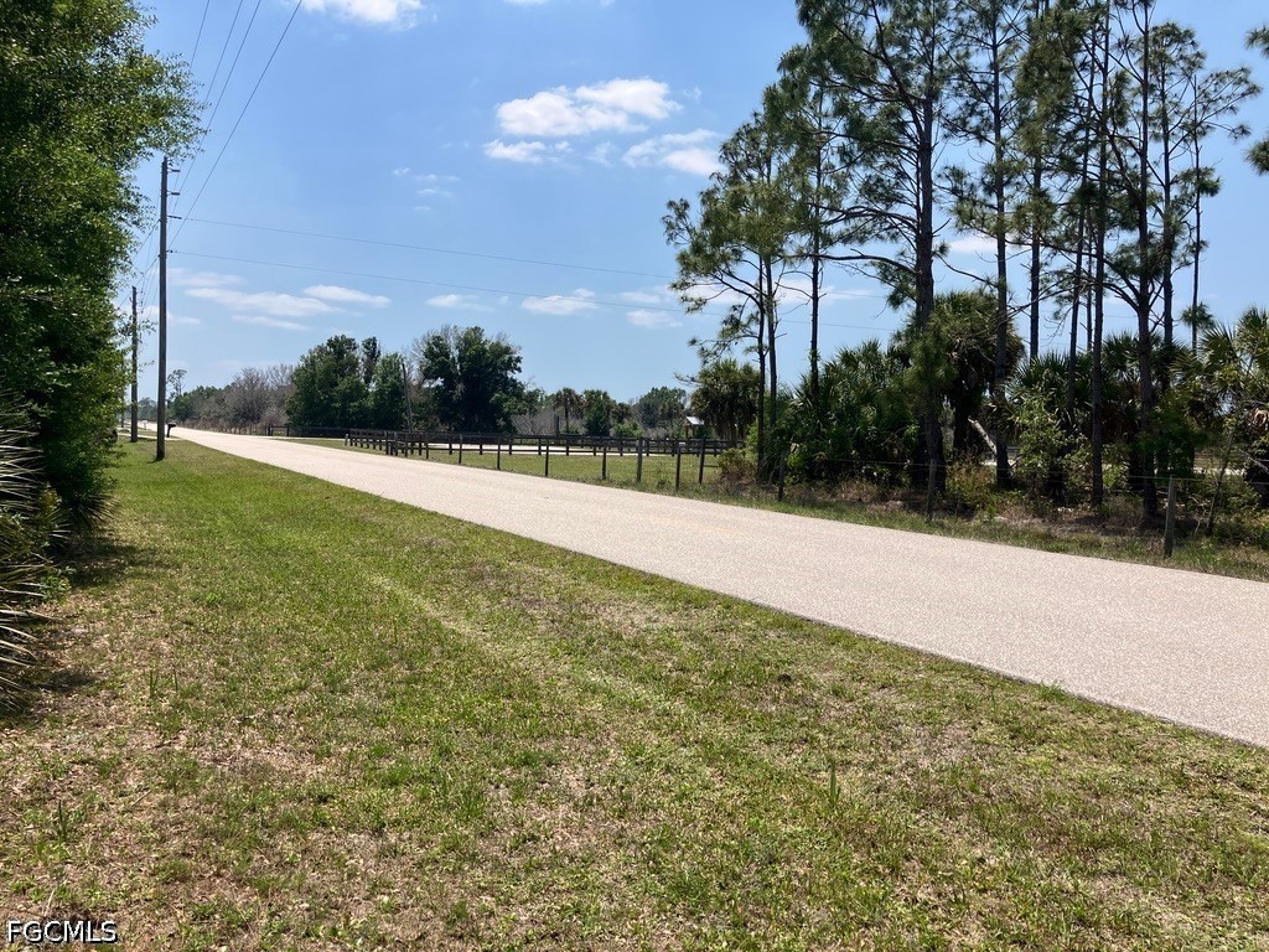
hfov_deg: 63.4
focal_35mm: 28
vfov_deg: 49.7
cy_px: 476
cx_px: 634
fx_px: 1026
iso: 32
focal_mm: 3.99
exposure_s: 1/2703
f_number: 1.8
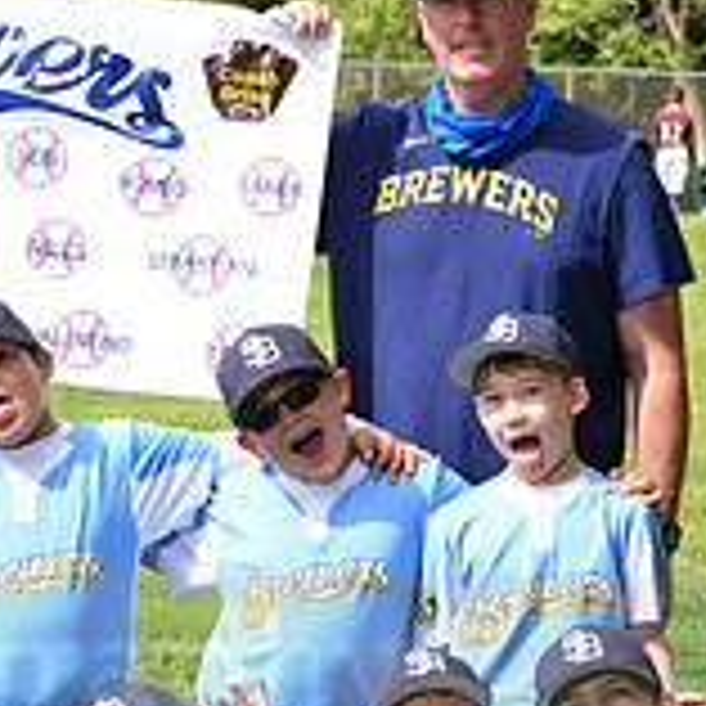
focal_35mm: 298
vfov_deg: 5.9
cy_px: 636
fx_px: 6876
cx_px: -139
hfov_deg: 5.8
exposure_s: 1/200
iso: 200
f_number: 10
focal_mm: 95
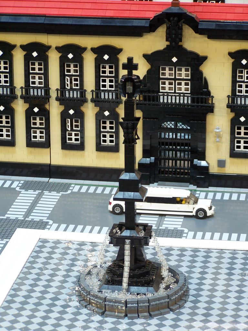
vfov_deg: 15.4
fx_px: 1223
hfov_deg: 11.6
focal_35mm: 128
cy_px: 166
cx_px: 124
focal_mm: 21.2
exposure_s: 1/20
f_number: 3.2
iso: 80
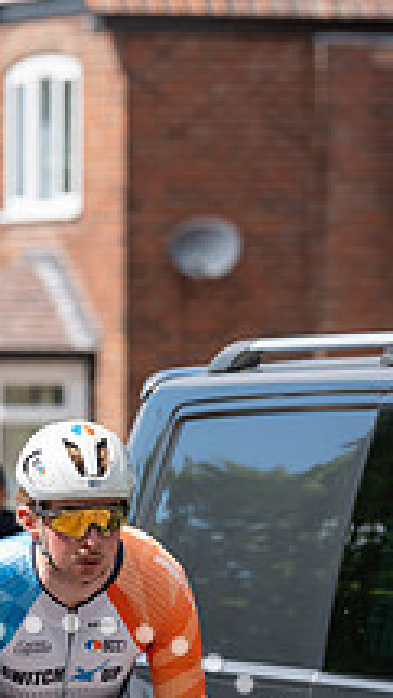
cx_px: 127
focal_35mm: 438
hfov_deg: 2.8
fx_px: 8111
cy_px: 643
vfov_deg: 4.9
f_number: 5.6
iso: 320
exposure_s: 1/1000
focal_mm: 200
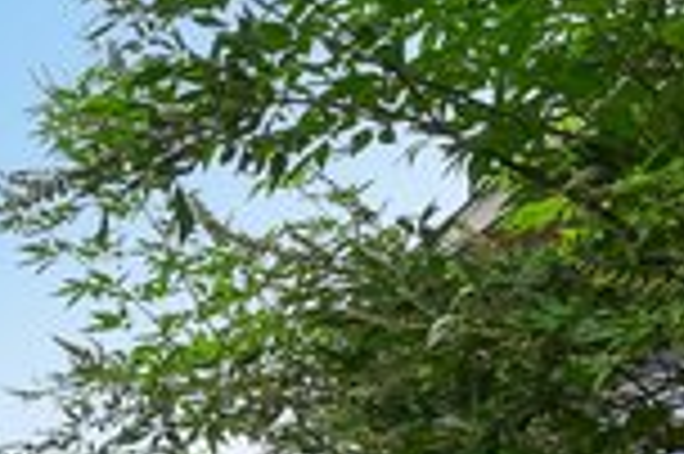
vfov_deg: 16.5
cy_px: 659
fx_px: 1442
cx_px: -662
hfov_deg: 18.4
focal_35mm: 76
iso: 400
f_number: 8
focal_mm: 18
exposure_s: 1/500
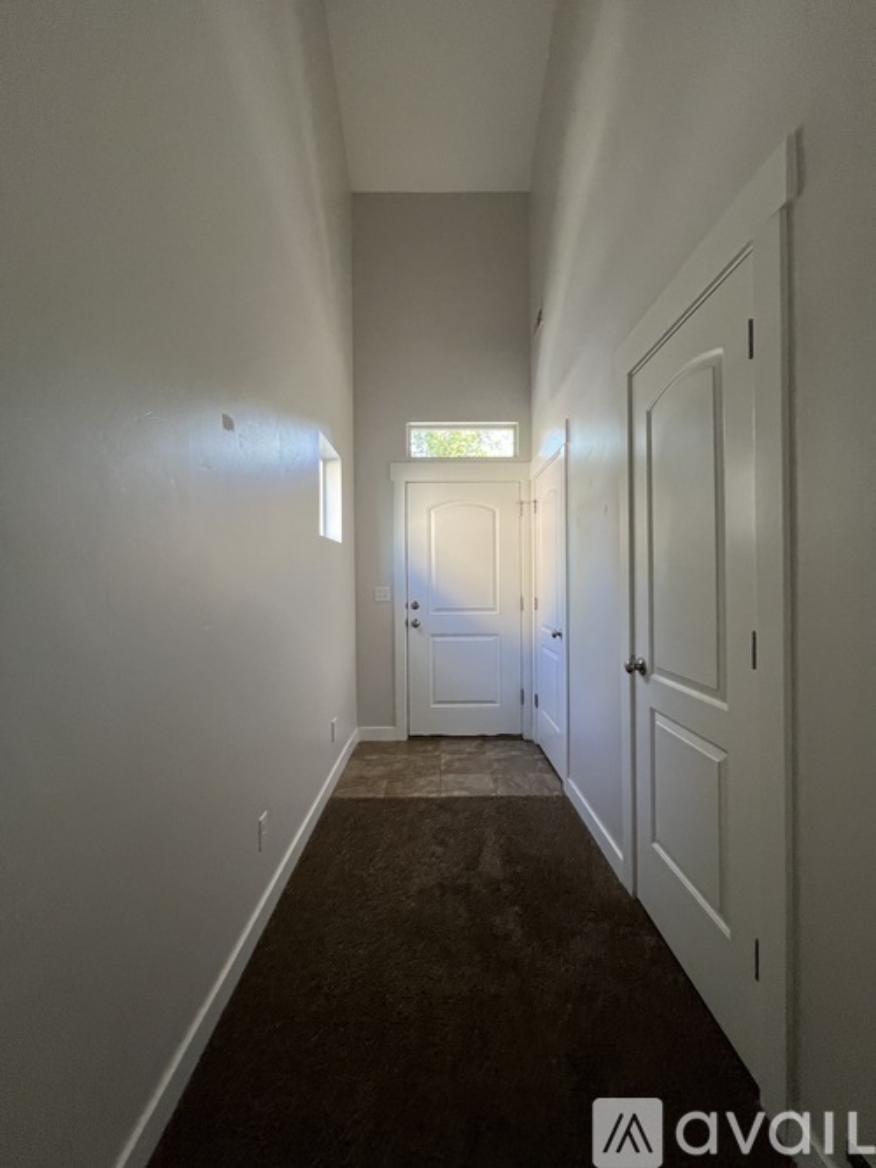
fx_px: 439
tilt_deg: +3.7
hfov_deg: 89.9
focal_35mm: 13
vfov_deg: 106.2
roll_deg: +1.3
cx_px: 438
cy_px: 584
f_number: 1.8
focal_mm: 1.57
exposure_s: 1/99
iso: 200
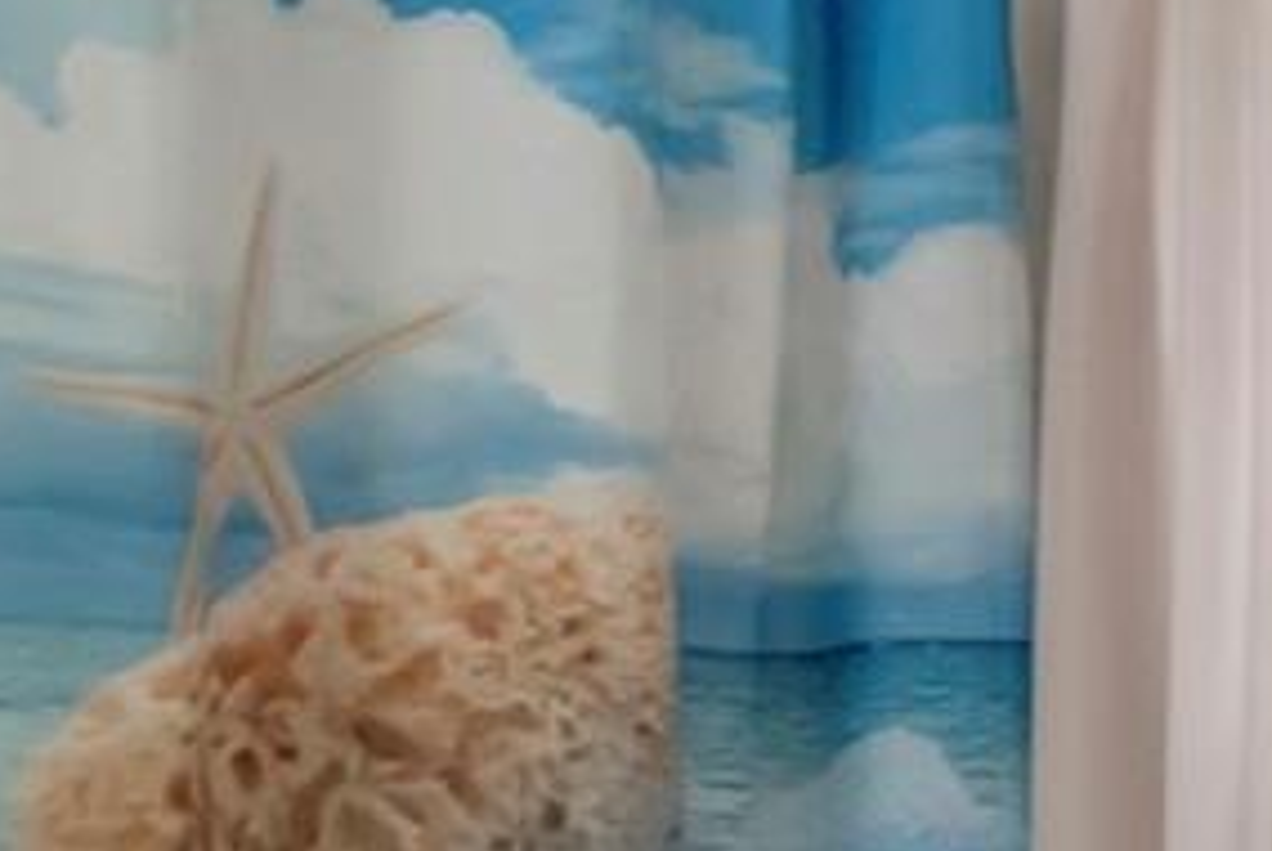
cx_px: 3279
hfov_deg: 13.5
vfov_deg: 14.6
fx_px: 3283
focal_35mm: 93
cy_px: 806
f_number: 8
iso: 1000
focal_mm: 11
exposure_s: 1/160
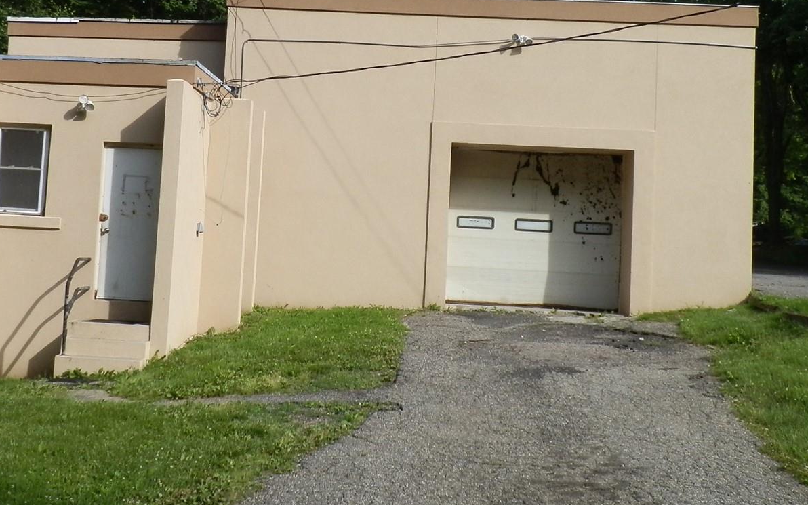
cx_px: 327
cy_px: 132
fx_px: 1123
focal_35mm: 51
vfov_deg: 25.1
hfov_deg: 39.4
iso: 80
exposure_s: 1/800
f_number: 3.3
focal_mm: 5
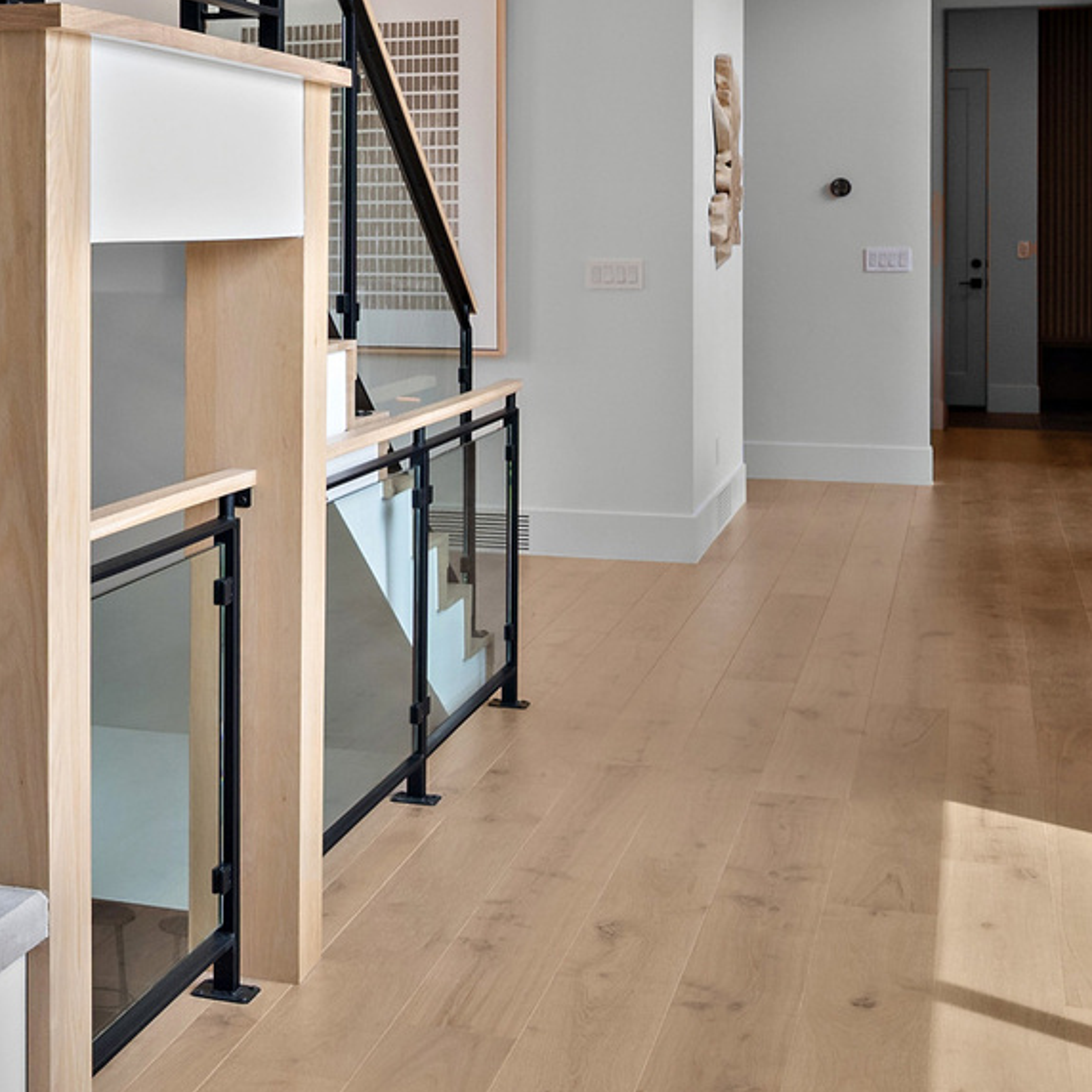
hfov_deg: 22.2
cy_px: 186
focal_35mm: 69
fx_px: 2446
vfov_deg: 24.7
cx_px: -384
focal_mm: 22.5
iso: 500
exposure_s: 1/13
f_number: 8
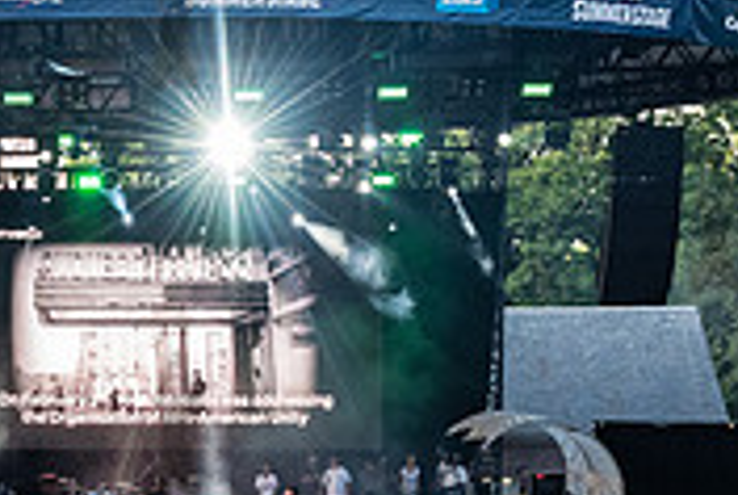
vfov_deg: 15.1
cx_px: 172
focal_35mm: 89
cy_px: 519
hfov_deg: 22.6
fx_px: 1828
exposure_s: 1/320
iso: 2000
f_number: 4
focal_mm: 24
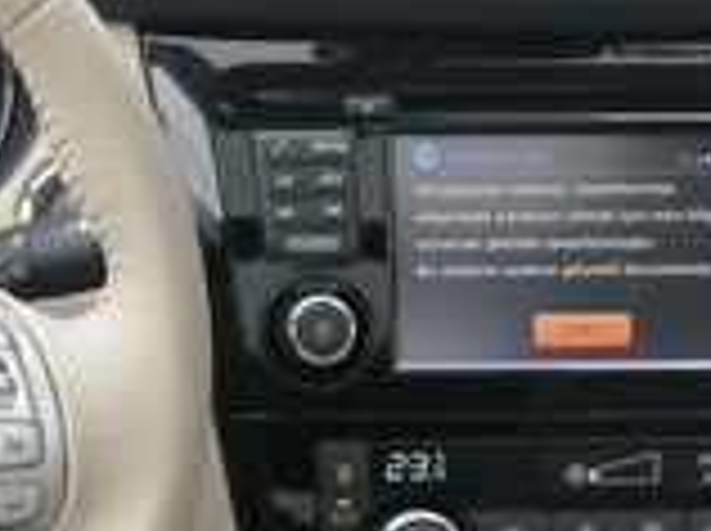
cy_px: 392
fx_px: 2830
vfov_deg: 10.7
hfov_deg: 13.6
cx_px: -310
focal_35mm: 138
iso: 160
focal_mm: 6.1
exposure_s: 1/50
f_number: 3.8
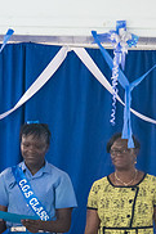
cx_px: 66
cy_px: 247
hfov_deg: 3.6
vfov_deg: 5.4
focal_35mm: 383
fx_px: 2494
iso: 16000
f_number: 6.3
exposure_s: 1/200
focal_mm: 155
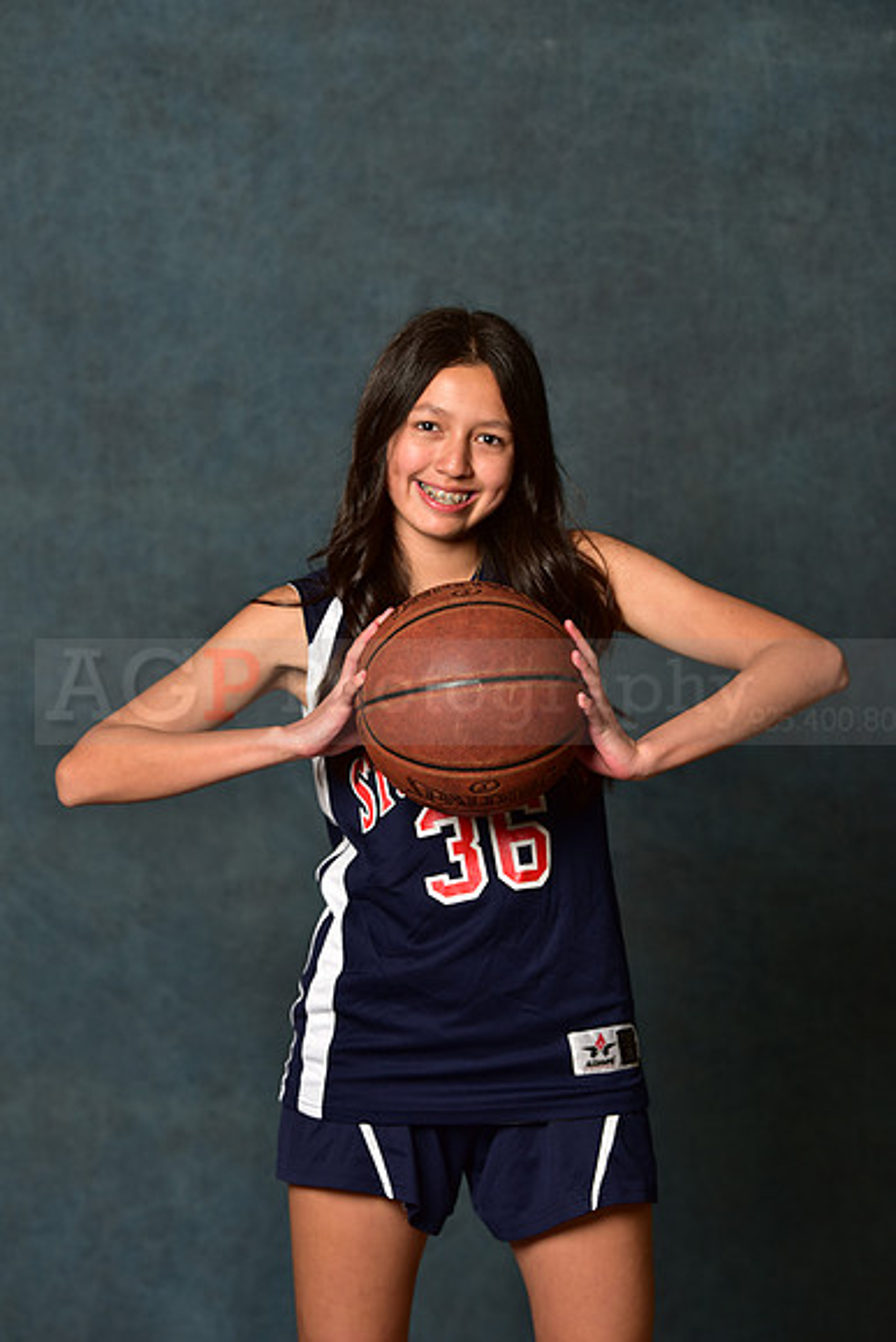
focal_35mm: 112
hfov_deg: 12.2
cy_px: 671
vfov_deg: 18.3
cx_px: 448
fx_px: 4179
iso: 200
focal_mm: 112
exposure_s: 1/200
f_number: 4.5
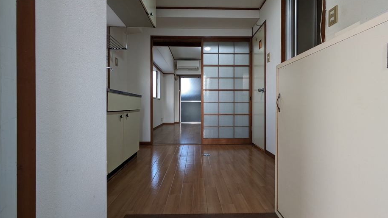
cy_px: 106
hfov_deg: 99.4
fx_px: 165
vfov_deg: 67.0
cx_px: 198
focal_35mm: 16
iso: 62
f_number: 2.2
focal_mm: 1.83
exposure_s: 1/40
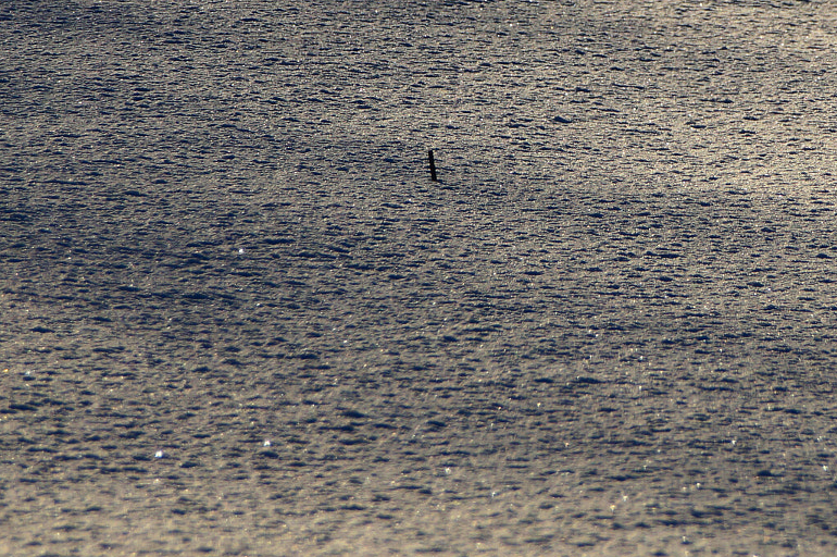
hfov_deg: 2.6
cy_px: 6
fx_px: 18537
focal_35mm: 798
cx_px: 615
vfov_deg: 1.7
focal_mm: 200
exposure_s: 1/640
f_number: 11
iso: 100
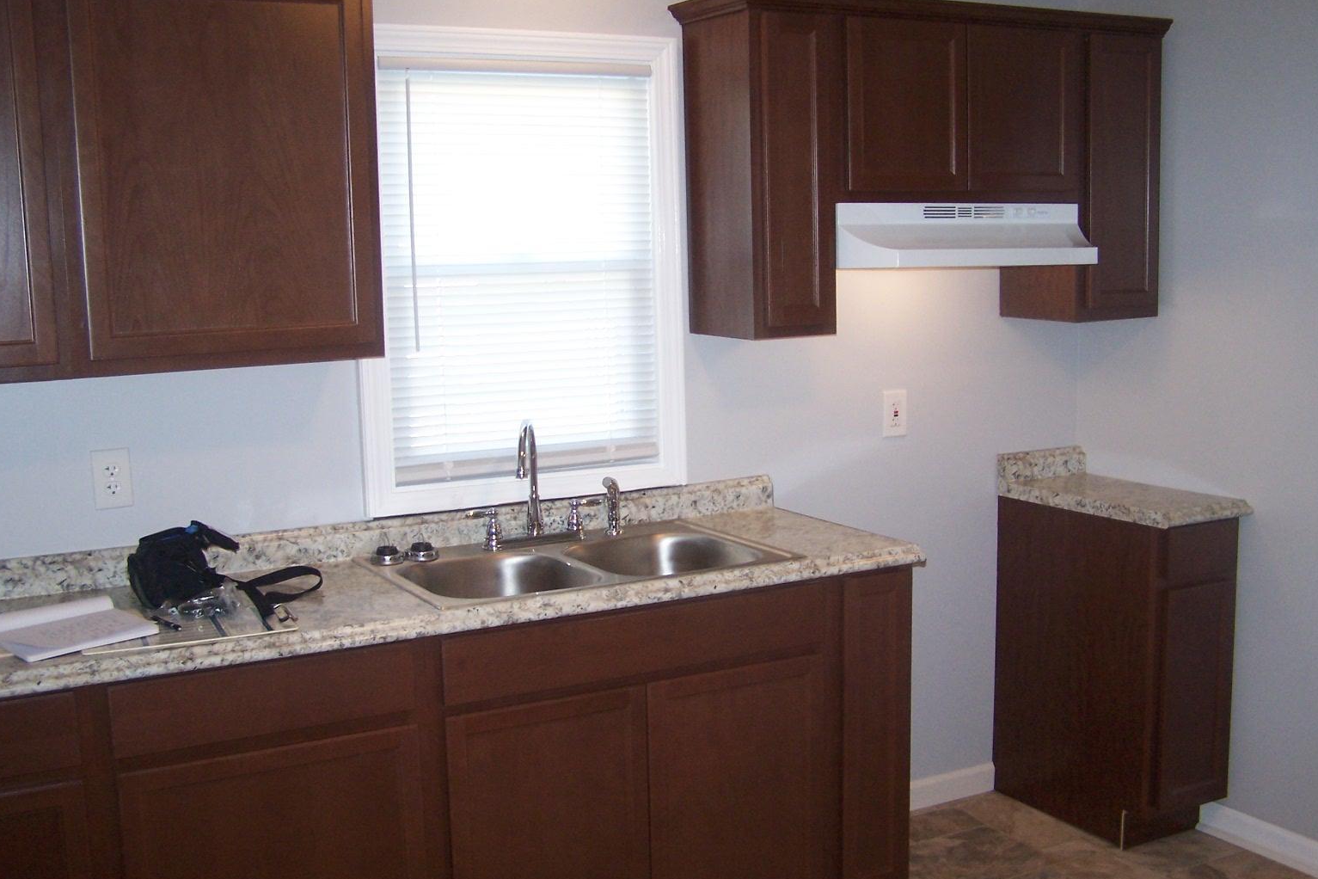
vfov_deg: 33.4
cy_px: 443
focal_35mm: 40
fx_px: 1464
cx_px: 659
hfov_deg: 48.5
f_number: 2.8
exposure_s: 1/60
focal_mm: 6.3
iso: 140
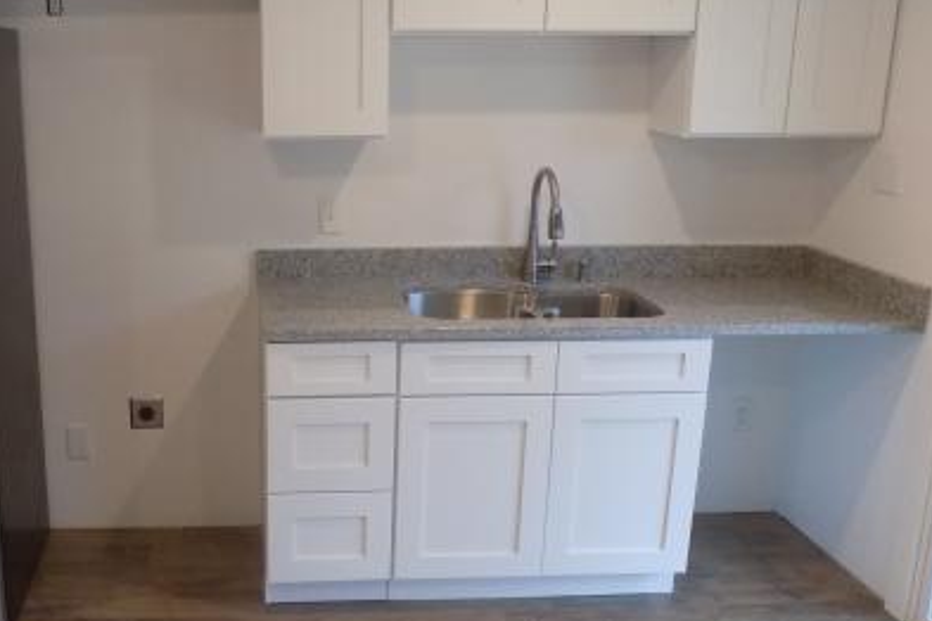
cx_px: 258
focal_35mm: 39
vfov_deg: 34.2
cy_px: 315
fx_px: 1010
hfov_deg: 48.1
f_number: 3.1
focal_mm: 4
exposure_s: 1/30
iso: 200
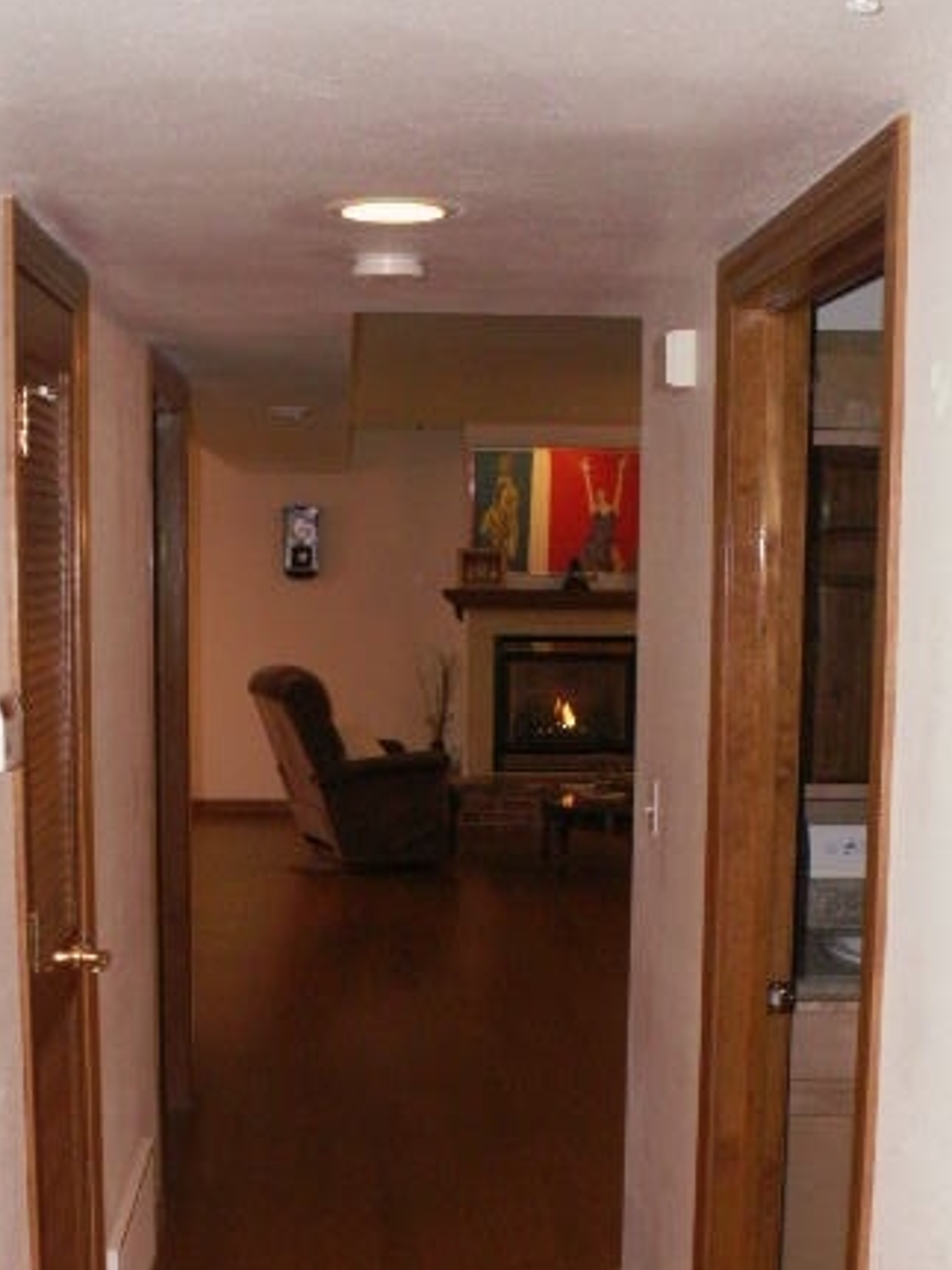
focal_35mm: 52
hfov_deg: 28.0
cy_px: 878
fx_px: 1908
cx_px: 460
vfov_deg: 36.3
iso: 160
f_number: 2.8
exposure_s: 1/40
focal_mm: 5.86
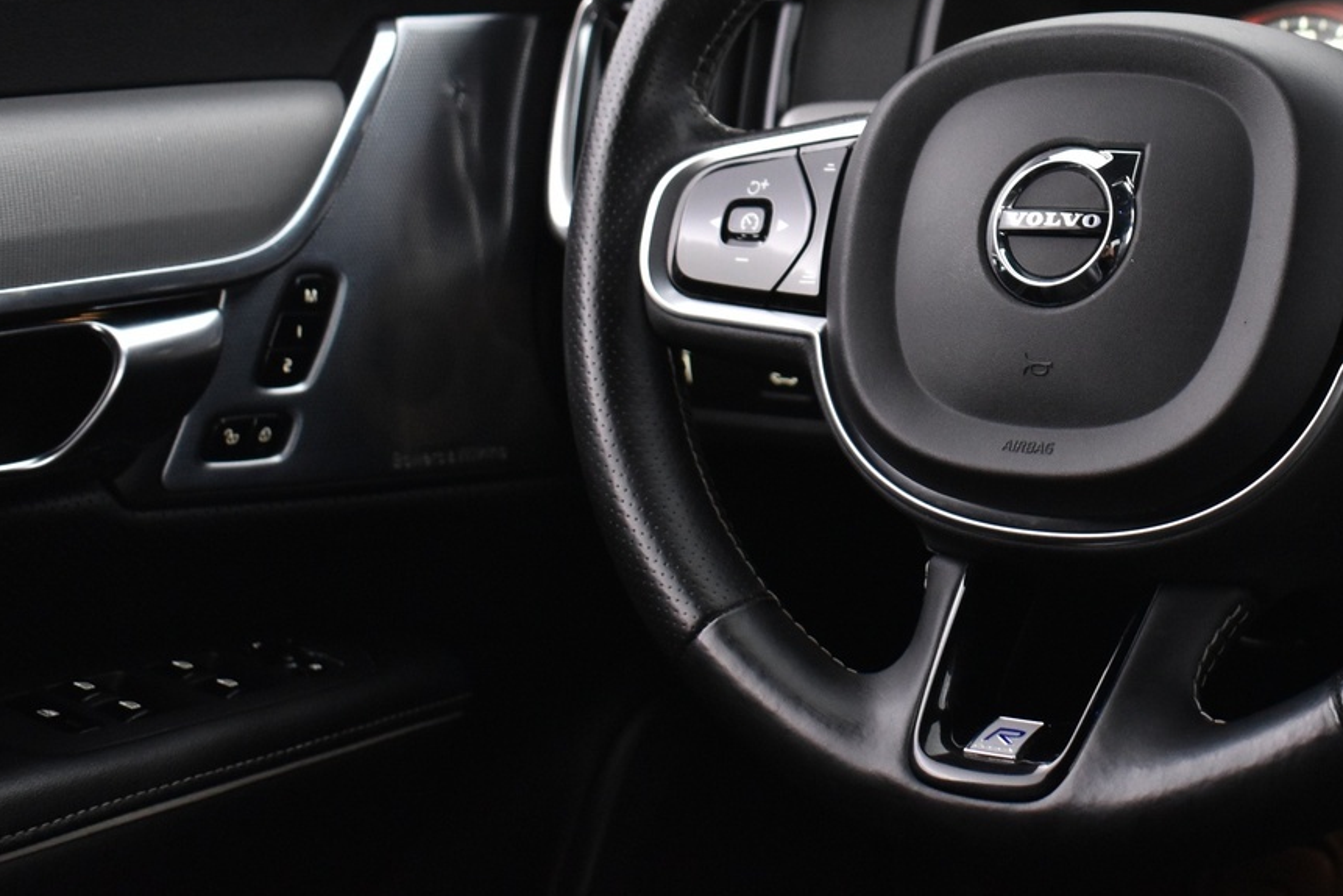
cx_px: 1056
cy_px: 220
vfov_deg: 20.8
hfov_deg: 30.3
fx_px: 2422
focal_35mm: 65
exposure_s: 1/15
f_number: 3.8
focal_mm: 23
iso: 1250
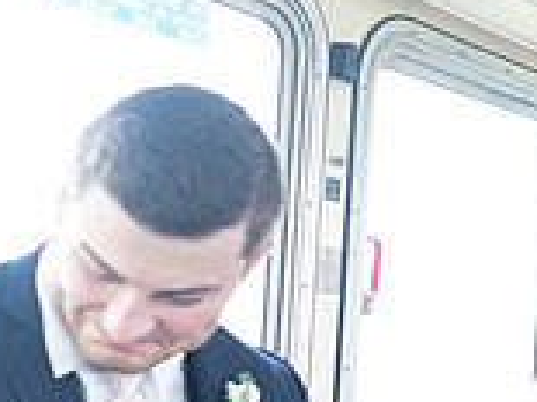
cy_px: 348
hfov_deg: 17.6
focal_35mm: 101
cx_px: 790
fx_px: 1566
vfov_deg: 14.5
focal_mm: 28
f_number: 3.2
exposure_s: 1/60
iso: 400
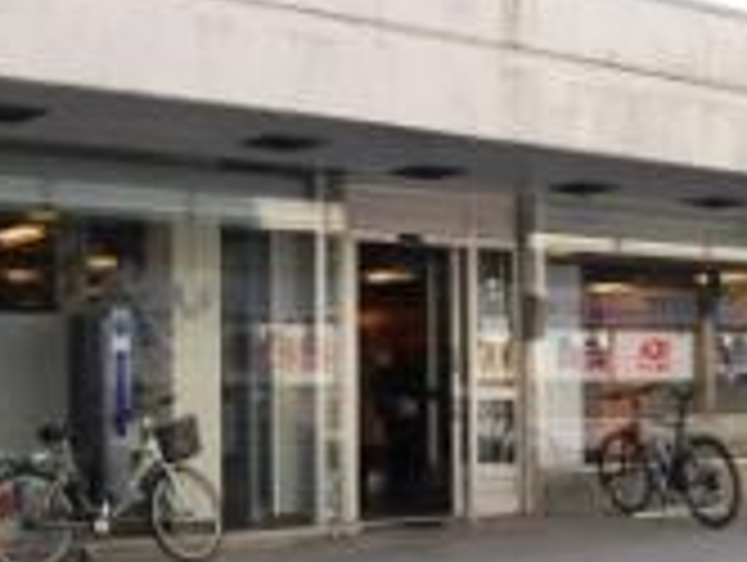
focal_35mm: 70
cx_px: 333
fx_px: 1513
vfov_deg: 21.1
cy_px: 292
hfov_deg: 27.7
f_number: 5.6
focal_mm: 18
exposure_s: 1/125
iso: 110
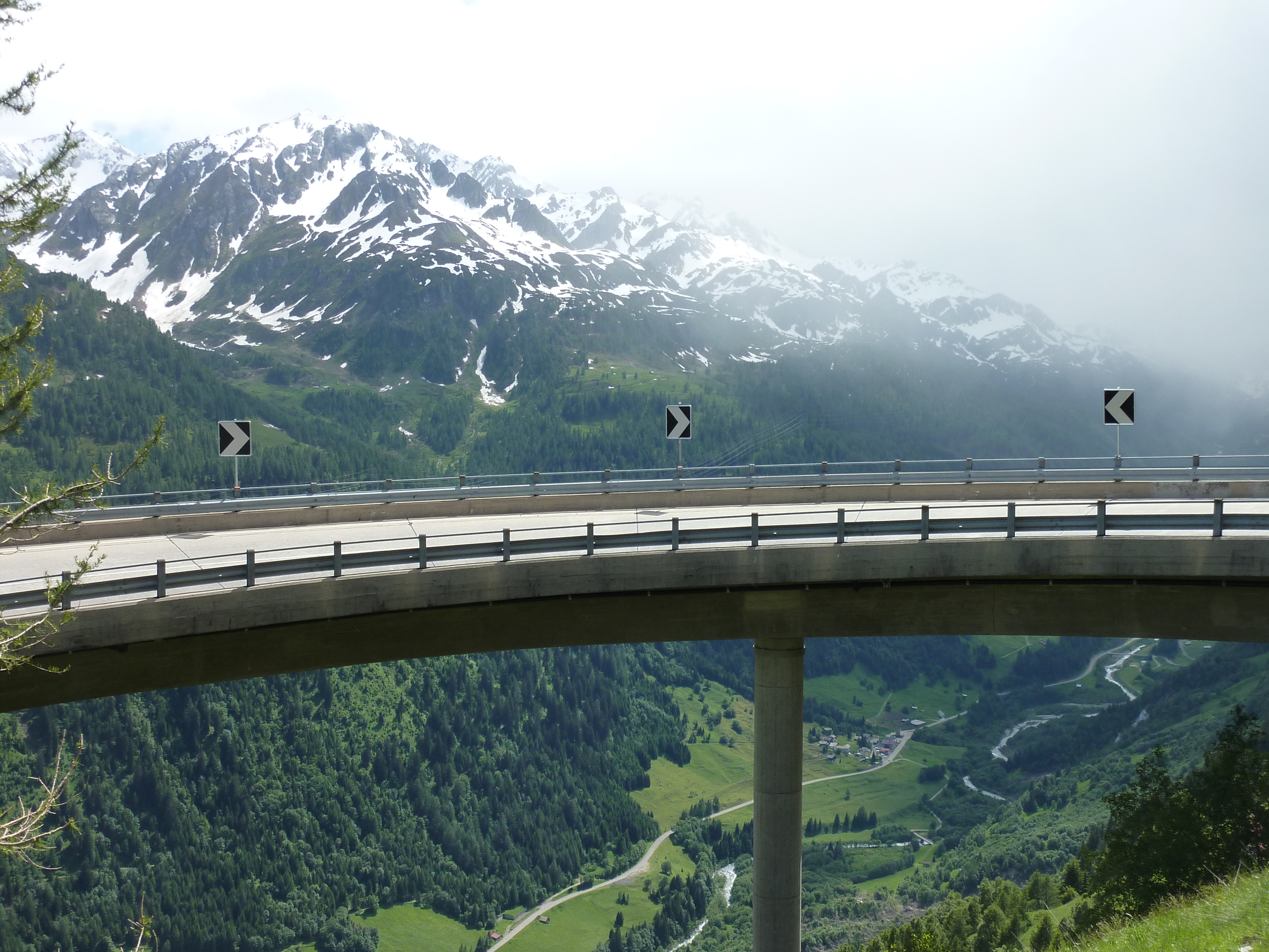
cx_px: 641
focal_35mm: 41
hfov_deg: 45.8
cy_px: 476
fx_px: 1503
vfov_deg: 35.1
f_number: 5
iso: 125
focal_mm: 6.5
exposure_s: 1/400
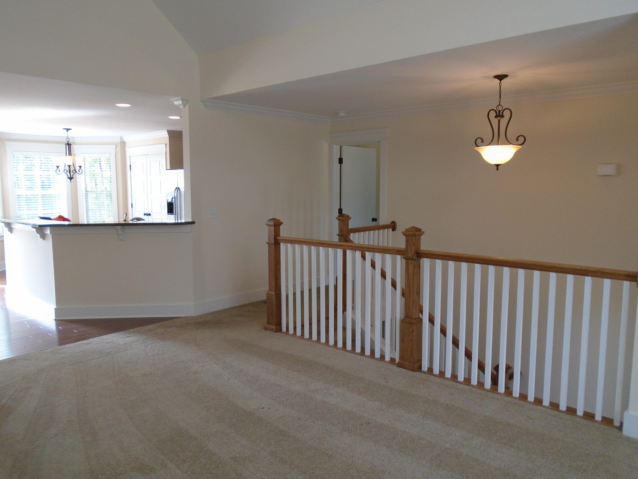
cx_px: 319
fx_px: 479
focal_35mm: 26
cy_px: 240
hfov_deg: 67.3
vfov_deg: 53.1
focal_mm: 4.6
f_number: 3.2
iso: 200
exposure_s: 1/40
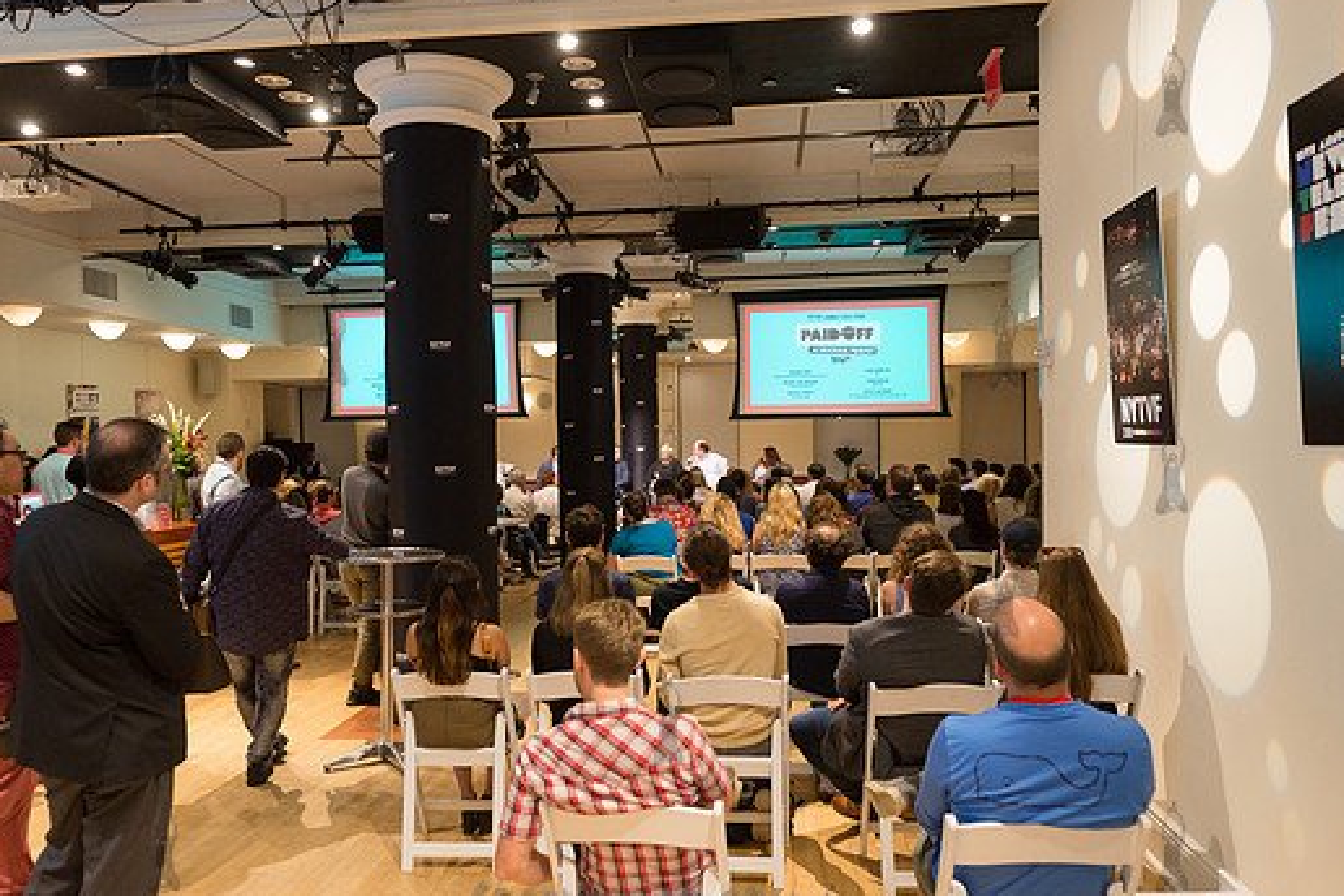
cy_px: 468
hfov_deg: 67.4
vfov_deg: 47.9
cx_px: 667
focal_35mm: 27
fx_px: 1008
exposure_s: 1/125
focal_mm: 24
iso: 2500
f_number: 4
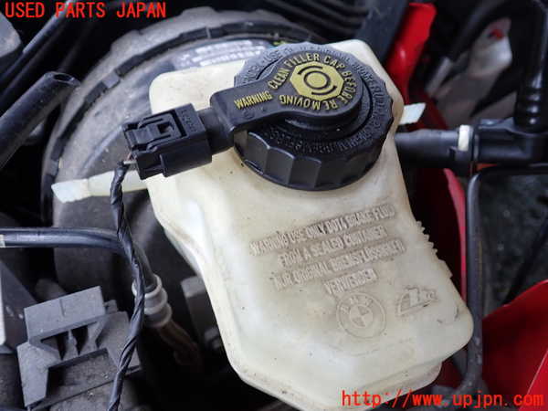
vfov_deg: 46.8
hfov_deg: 60.0
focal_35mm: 30
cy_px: 206
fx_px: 475
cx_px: 274
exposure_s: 1/40
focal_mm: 5.4
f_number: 2.3
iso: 200
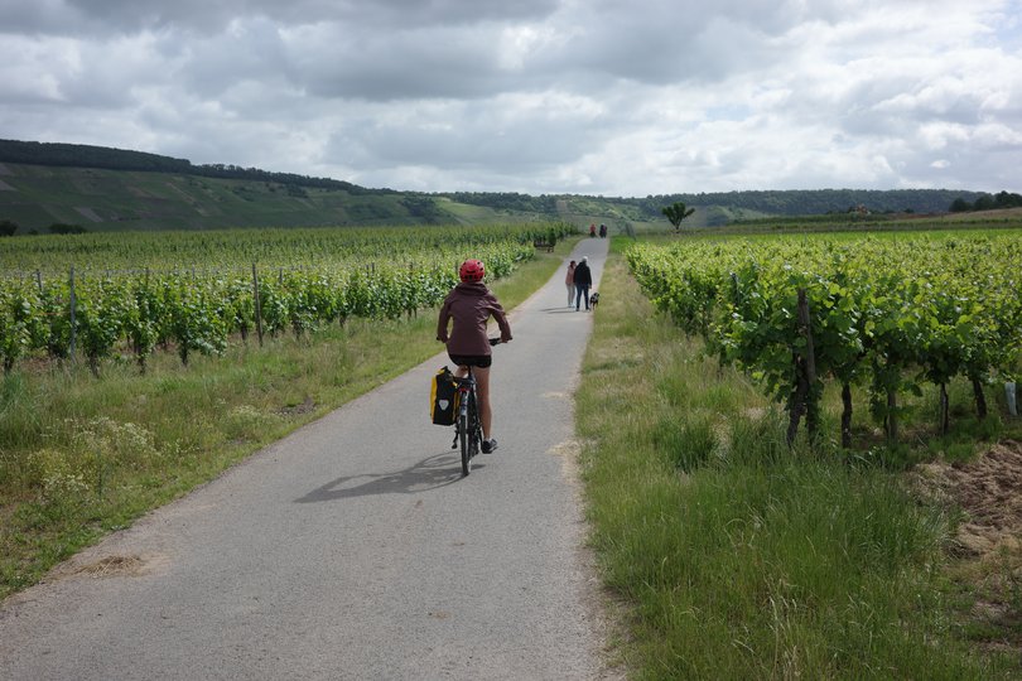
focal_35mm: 40
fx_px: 1135
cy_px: 340
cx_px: 511
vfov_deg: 33.4
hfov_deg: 48.5
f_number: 5.6
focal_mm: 26
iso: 200
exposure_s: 1/800
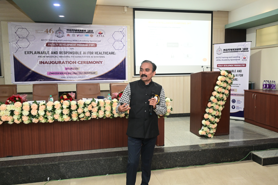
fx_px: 243
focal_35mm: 32
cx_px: 139
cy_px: 92
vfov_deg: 41.7
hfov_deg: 59.5
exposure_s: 1/125
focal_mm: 31.5
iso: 5000
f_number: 4
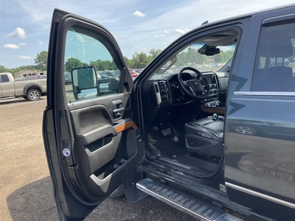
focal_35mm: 29
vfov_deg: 48.2
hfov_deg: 61.7
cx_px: 148
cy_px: 110
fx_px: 247
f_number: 1.8
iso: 25
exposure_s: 1/478
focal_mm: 3
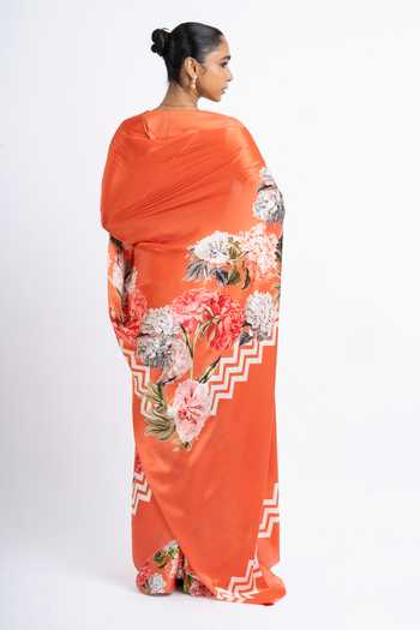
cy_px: 315
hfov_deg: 16.1
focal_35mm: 85
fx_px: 1487
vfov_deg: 23.9
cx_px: 210
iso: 200
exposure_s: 1/160
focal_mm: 85
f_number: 11
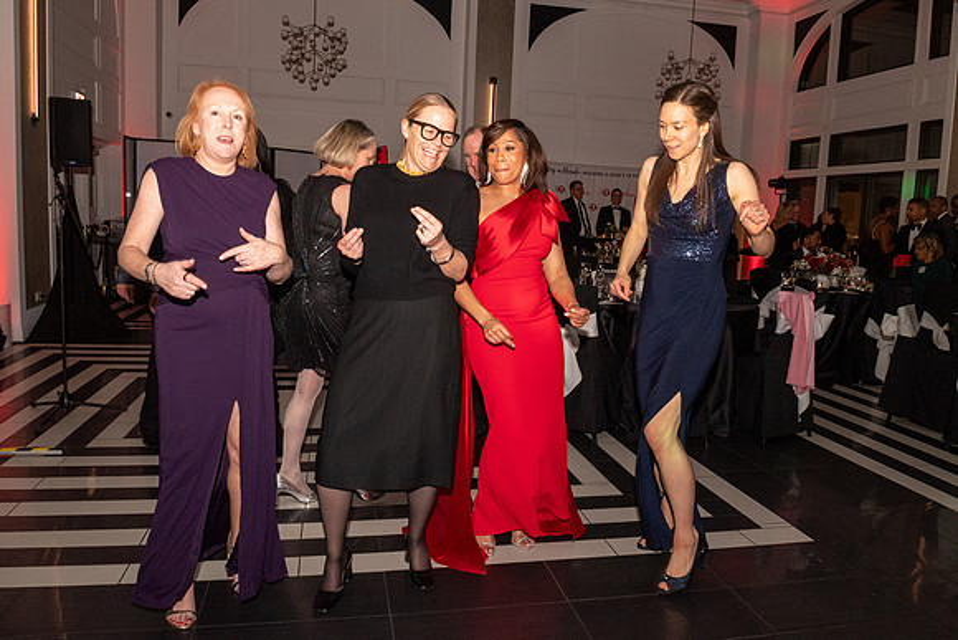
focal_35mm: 27
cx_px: 479
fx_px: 719
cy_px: 320
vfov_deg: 48.0
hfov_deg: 67.4
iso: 2000
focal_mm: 18
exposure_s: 1/80
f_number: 8
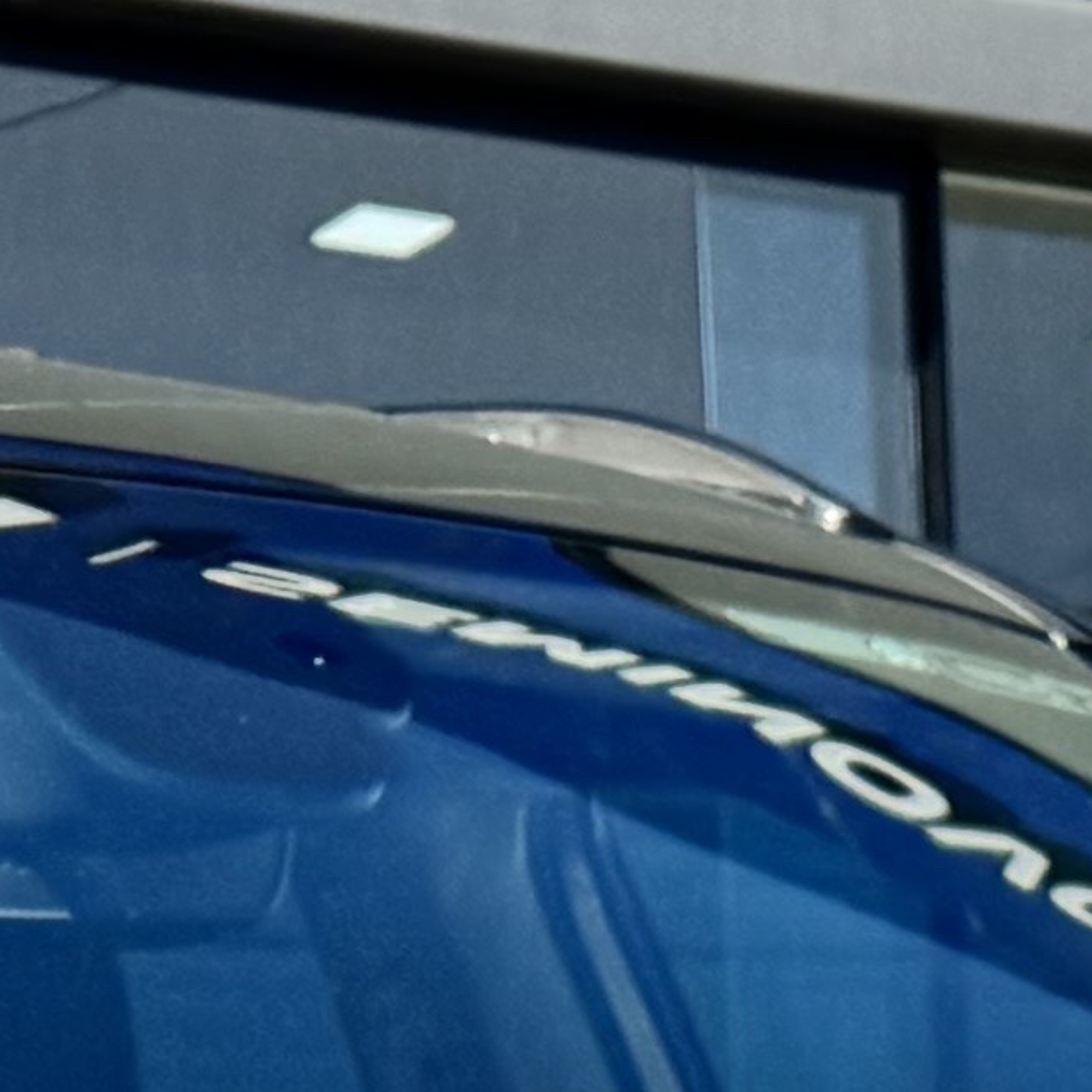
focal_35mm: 191
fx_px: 6817
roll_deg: +1.7
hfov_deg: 9.1
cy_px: 3464
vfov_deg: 7.8
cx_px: 878
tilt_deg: -8.9
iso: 80
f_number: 1.78
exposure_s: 1/3597
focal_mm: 6.76
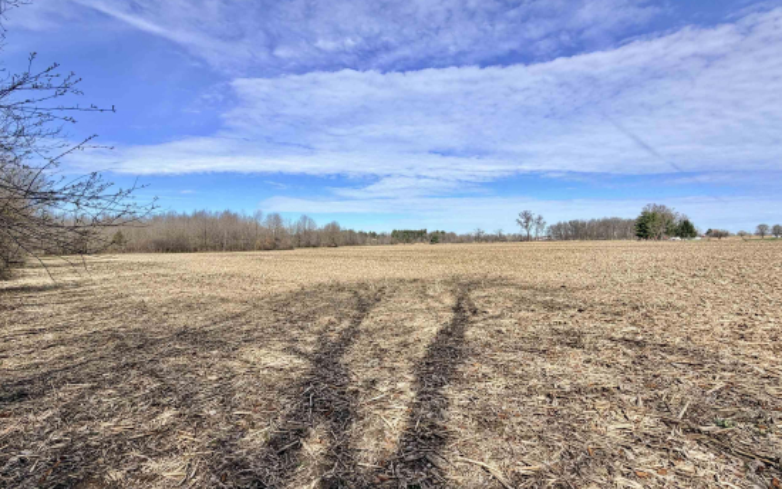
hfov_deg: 91.0
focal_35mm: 18
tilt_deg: +3.1
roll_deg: +0.3
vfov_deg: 64.9
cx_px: 409
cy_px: 219
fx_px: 384
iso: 20
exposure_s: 1/1001
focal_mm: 2.22
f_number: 2.2
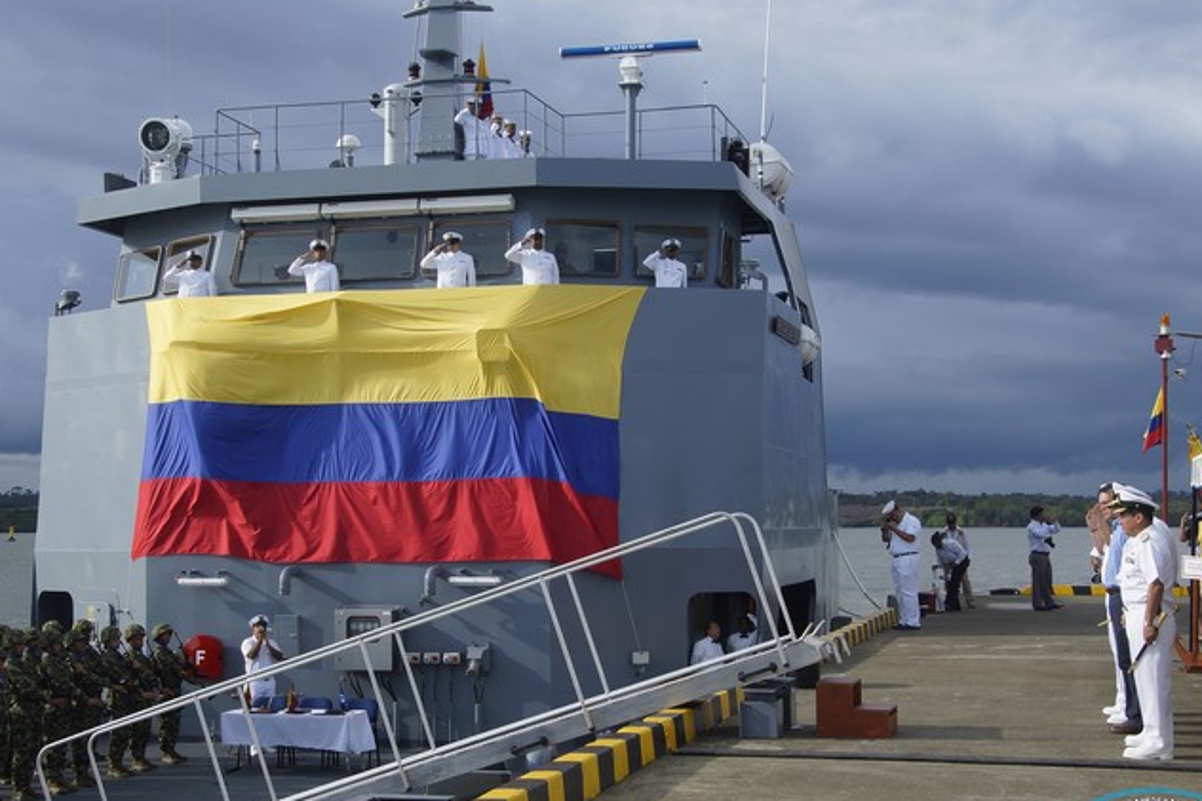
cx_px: 519
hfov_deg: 35.0
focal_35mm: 57
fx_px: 1903
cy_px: 452
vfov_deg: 23.8
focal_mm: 30
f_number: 9
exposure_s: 1/400
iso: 200
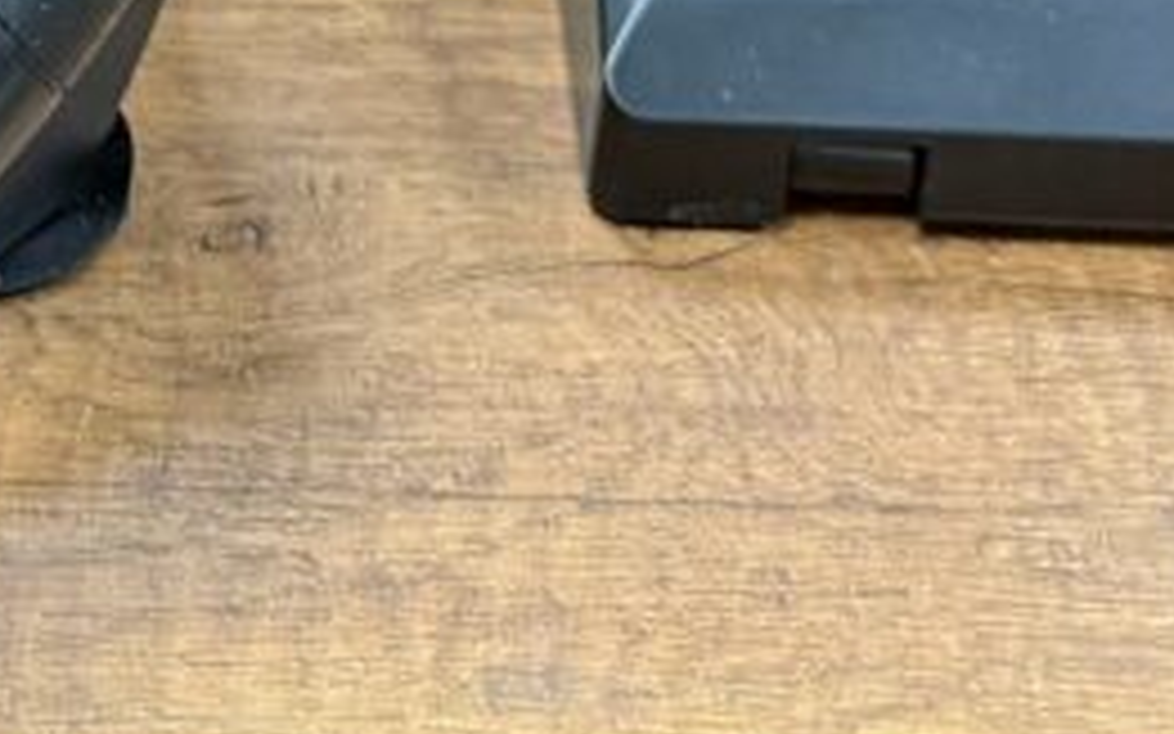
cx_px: -103
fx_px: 3743
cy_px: -775
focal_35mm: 117
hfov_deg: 17.3
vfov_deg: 10.3
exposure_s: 1/50
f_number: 1.78
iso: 400
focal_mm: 6.76
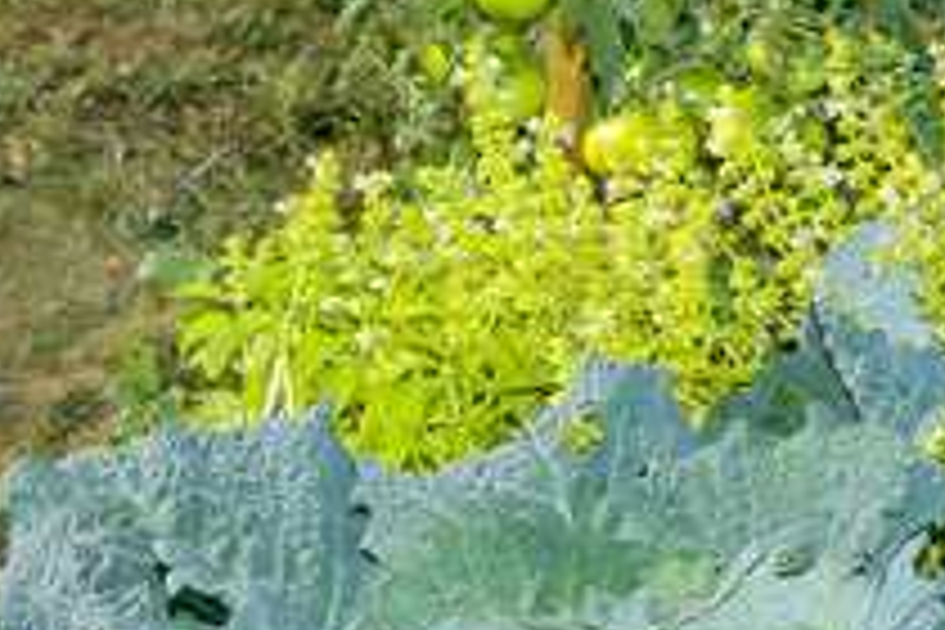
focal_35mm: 248
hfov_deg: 8.3
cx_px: 554
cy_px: 1260
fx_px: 6509
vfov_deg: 5.4
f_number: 11
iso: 100
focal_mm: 52
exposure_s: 1/200
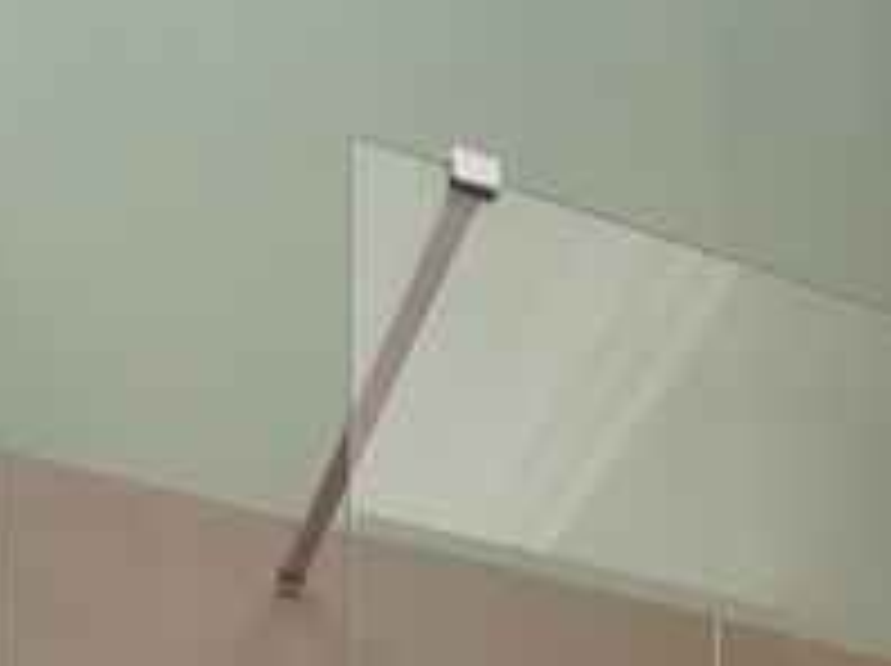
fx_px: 2082
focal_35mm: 81
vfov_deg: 13.7
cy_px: 1534
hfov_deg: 21.8
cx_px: 1152
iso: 209
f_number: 2.2
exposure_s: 1/33.3
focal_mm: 1.66
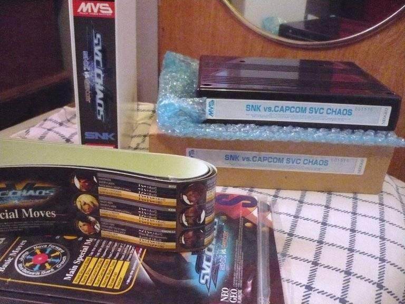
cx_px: 202
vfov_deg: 40.7
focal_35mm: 35
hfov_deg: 52.6
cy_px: 152
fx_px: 409
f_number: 2.8
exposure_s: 1/25
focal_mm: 5.8
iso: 1250
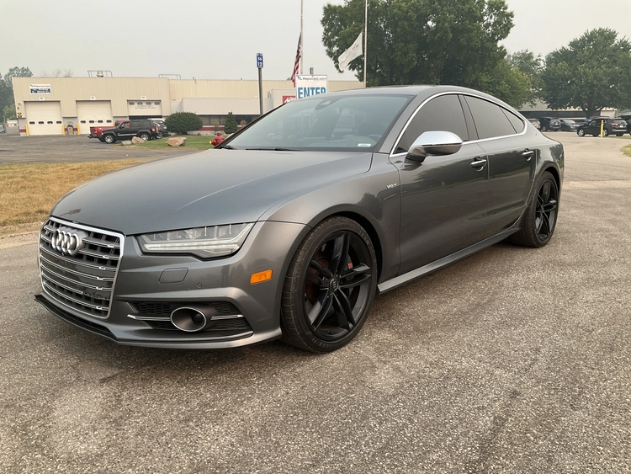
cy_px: 237
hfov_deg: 61.6
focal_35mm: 29
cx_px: 316
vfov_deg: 48.3
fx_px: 529
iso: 25
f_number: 1.8
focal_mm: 3
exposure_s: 1/770
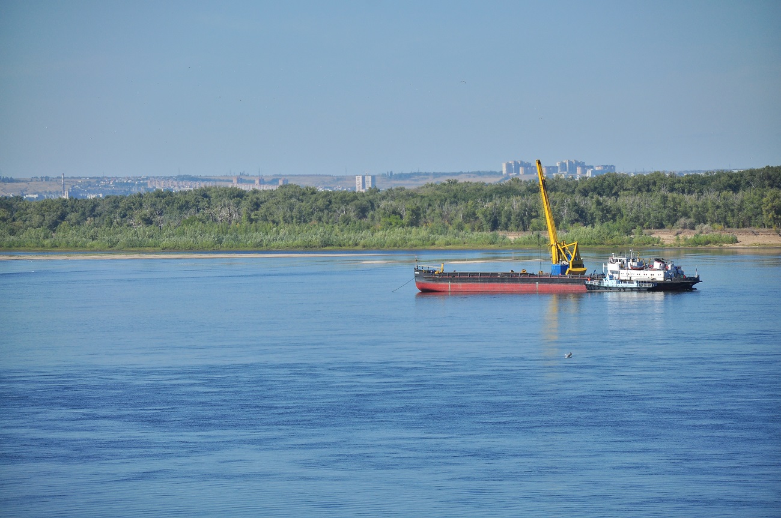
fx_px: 4387
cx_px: 390
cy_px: 259
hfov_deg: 10.2
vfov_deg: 6.8
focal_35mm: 202
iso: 200
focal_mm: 135
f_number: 5.6
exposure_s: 1/1600
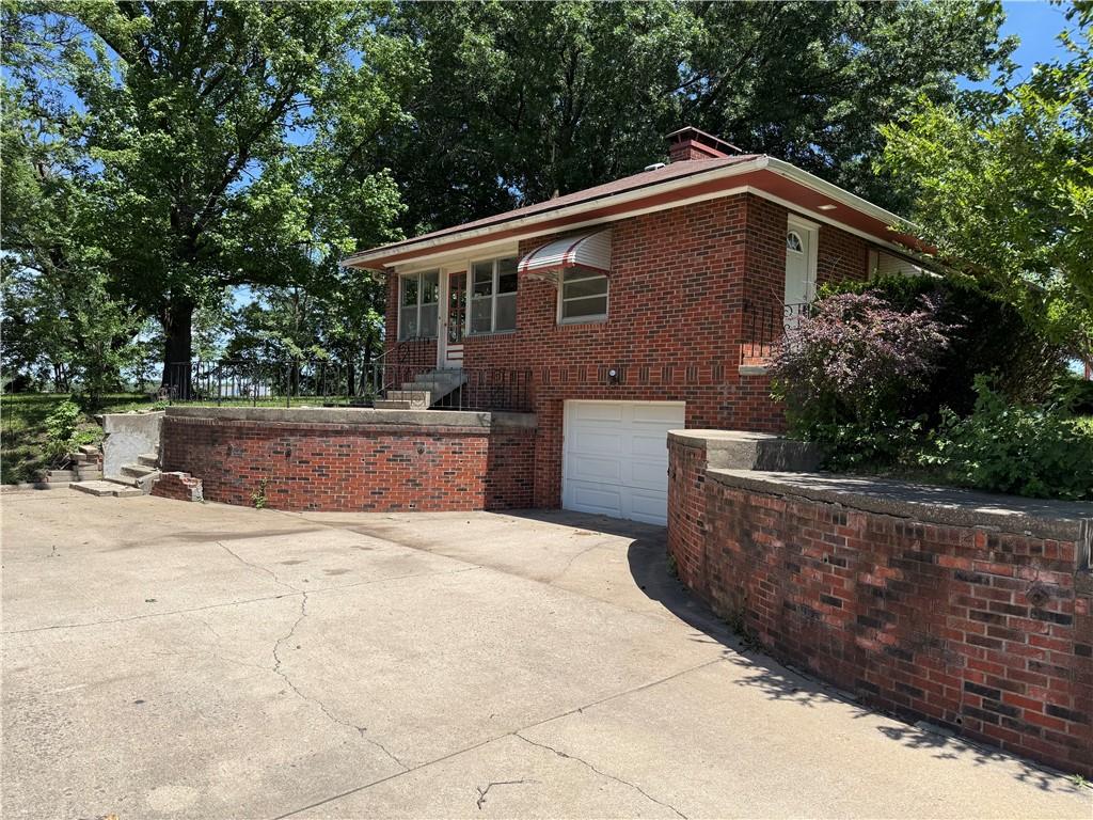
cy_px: 410
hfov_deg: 71.6
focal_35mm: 24
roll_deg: -1.3
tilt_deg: -0.7
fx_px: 758
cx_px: 546
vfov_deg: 56.8
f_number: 1.78
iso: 80
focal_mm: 6.76
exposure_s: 1/3279
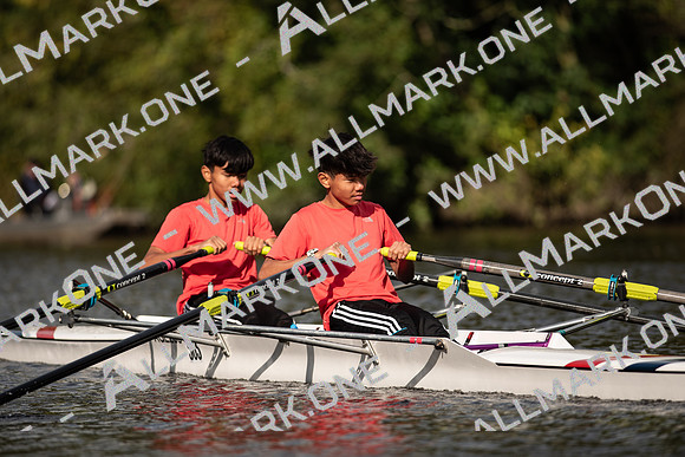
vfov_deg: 4.6
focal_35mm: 300
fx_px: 5709
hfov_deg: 6.9
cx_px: 342
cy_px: 228
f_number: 4
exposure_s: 1/1600
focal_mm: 300
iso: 100
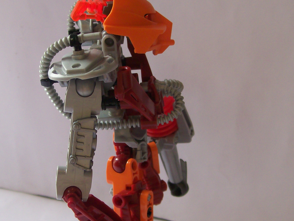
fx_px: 535
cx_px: 120
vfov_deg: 23.3
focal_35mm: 63
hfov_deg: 30.6
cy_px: 117
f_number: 2.7
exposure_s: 1/54.6
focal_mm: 6
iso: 80
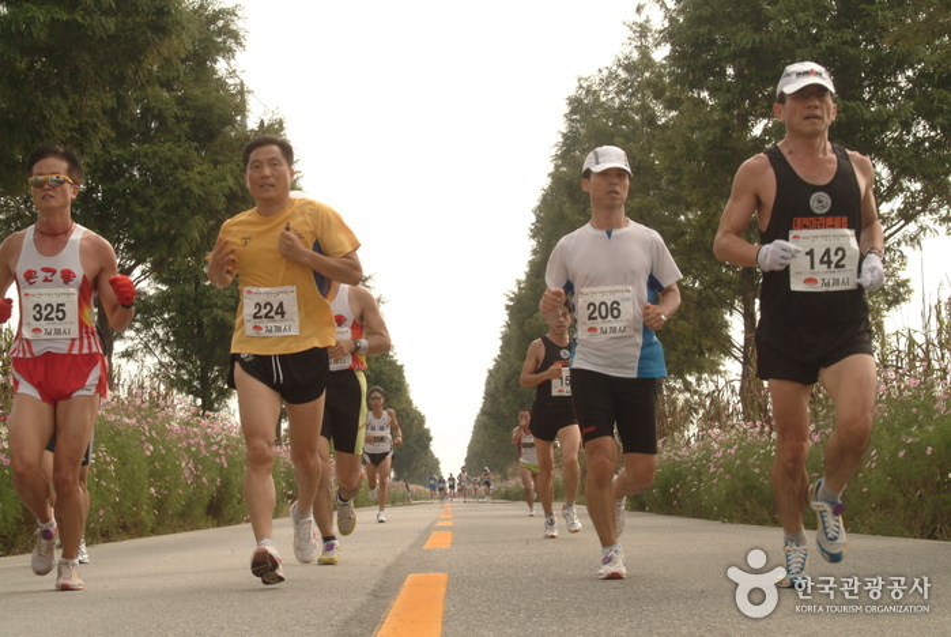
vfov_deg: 18.2
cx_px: 476
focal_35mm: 75
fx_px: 1984
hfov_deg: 27.0
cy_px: 318
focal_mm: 50
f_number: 9.5
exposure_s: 1/350
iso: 400
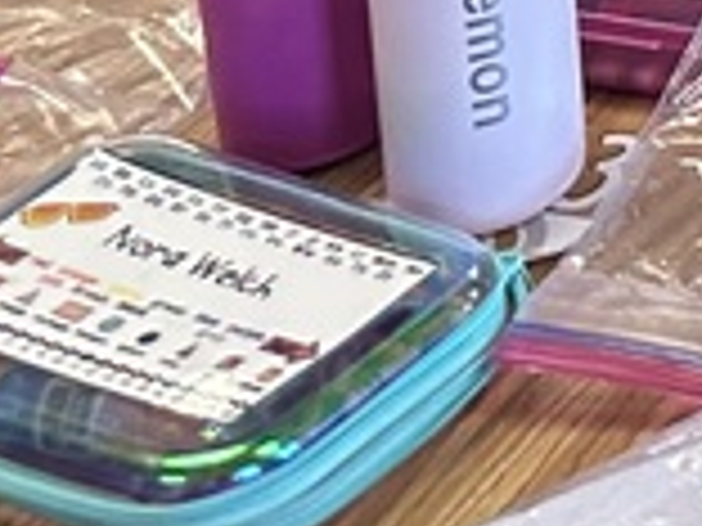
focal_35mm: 158
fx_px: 3204
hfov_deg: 10.2
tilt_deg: -11.2
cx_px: 1881
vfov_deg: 7.8
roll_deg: -1.4
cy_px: -1164
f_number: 1.78
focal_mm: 6.86
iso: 250
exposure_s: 1/60
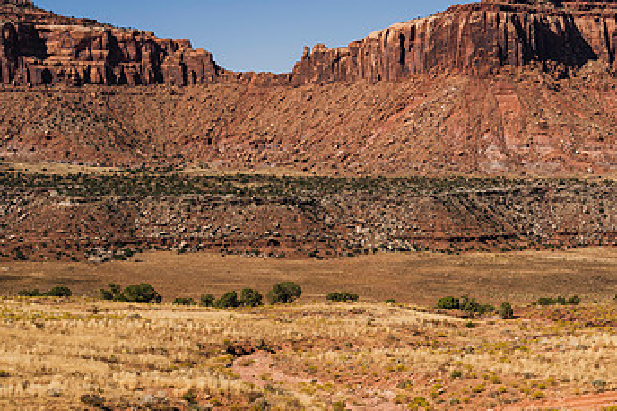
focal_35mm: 85
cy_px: 299
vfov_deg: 16.0
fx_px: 1456
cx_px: 432
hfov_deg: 23.8
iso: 160
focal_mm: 50
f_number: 7.1
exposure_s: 1/640
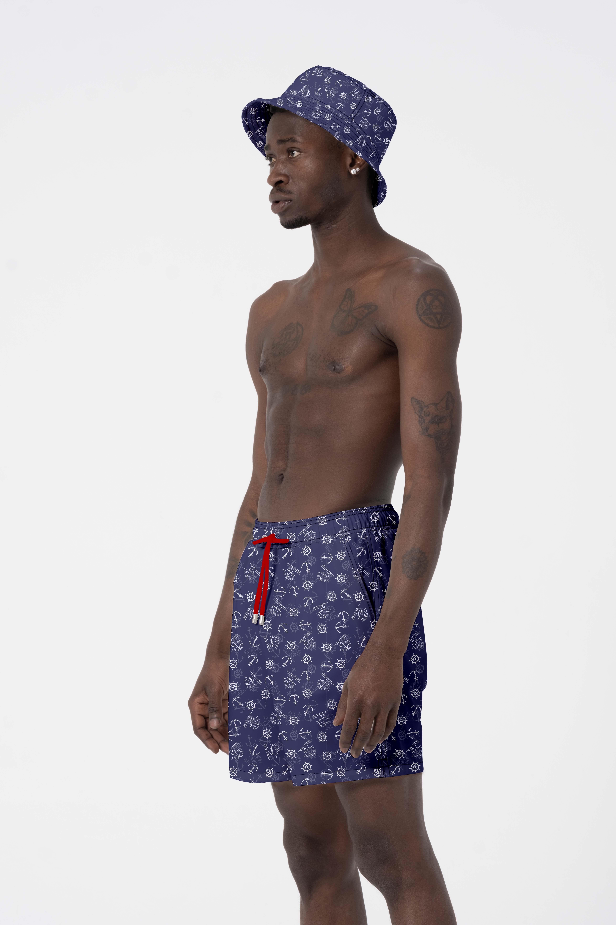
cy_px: 462
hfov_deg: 12.8
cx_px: 308
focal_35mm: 107
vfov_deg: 19.1
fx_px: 2746
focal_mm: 71.5
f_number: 11
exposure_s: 1/160
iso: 160
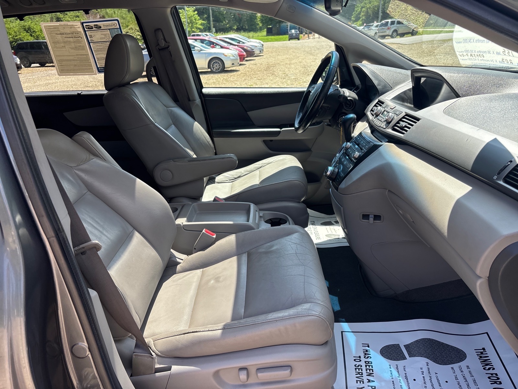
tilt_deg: -18.6
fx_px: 389
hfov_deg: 67.3
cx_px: 259
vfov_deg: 53.1
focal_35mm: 26
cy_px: 194
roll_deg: +1.1
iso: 50
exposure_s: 1/752
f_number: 1.6
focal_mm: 5.96
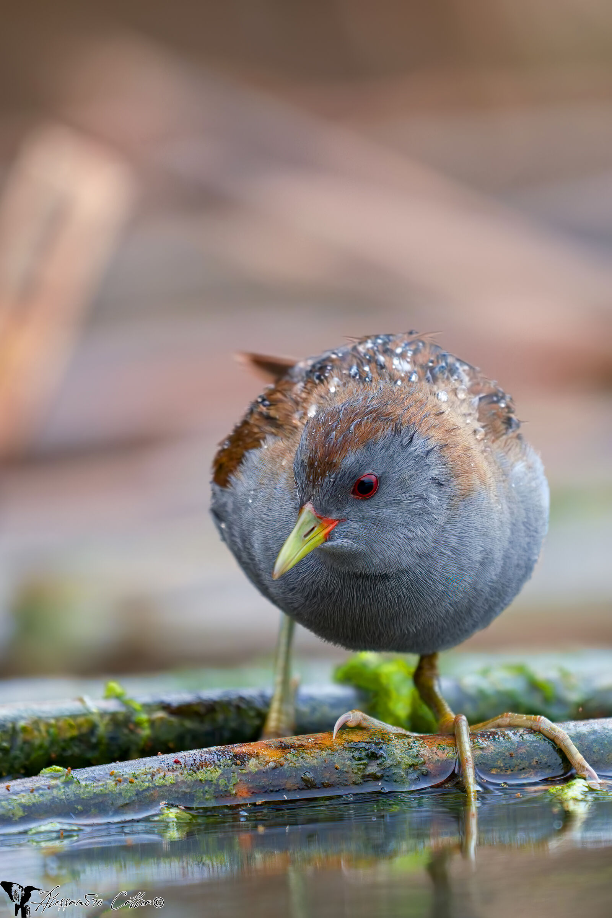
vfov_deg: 5.2
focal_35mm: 400
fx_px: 10199
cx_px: 306
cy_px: 459
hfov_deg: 3.4
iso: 1600
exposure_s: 1/200
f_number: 5.6
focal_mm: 400
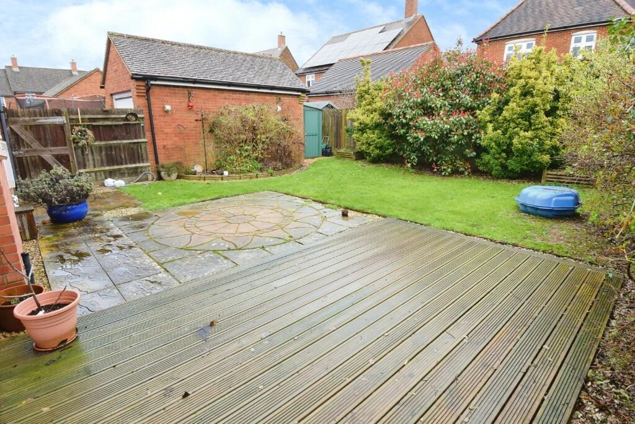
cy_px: 212
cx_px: 318
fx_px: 318
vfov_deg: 67.5
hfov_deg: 90.0
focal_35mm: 18
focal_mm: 12
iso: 400
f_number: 8
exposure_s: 1/250
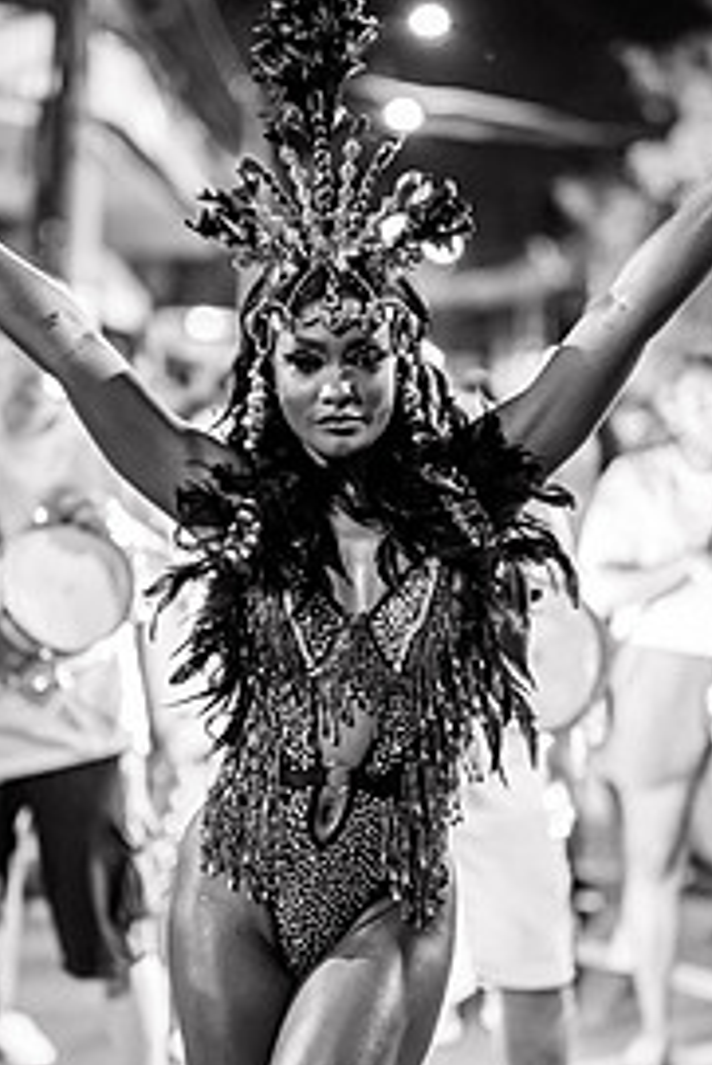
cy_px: 593
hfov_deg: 16.5
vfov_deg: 24.4
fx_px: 2459
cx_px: 287
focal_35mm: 83
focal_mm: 50
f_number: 1.2
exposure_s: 1/320
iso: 2000
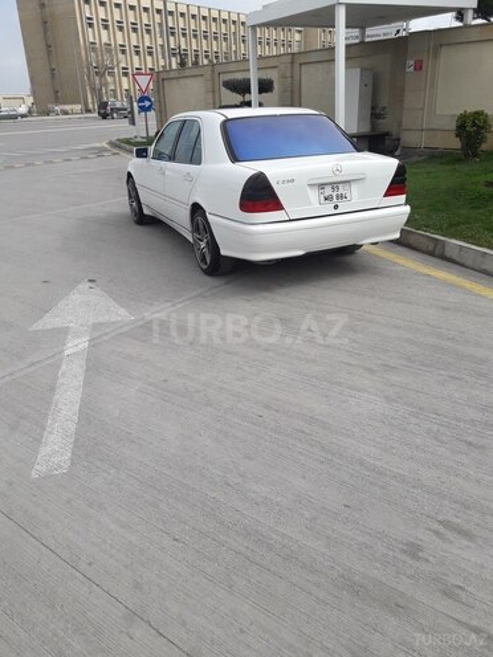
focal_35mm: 28
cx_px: 246
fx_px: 532
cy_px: 328
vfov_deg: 63.4
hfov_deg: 49.7
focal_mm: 3.7
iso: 40
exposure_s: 1/1553
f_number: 1.9
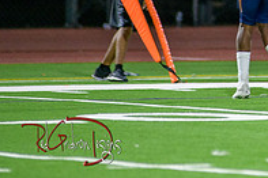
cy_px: -55
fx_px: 6583
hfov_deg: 2.3
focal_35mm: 885
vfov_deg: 1.6
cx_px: 381
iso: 2000
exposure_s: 1/500
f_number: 2.8
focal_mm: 300
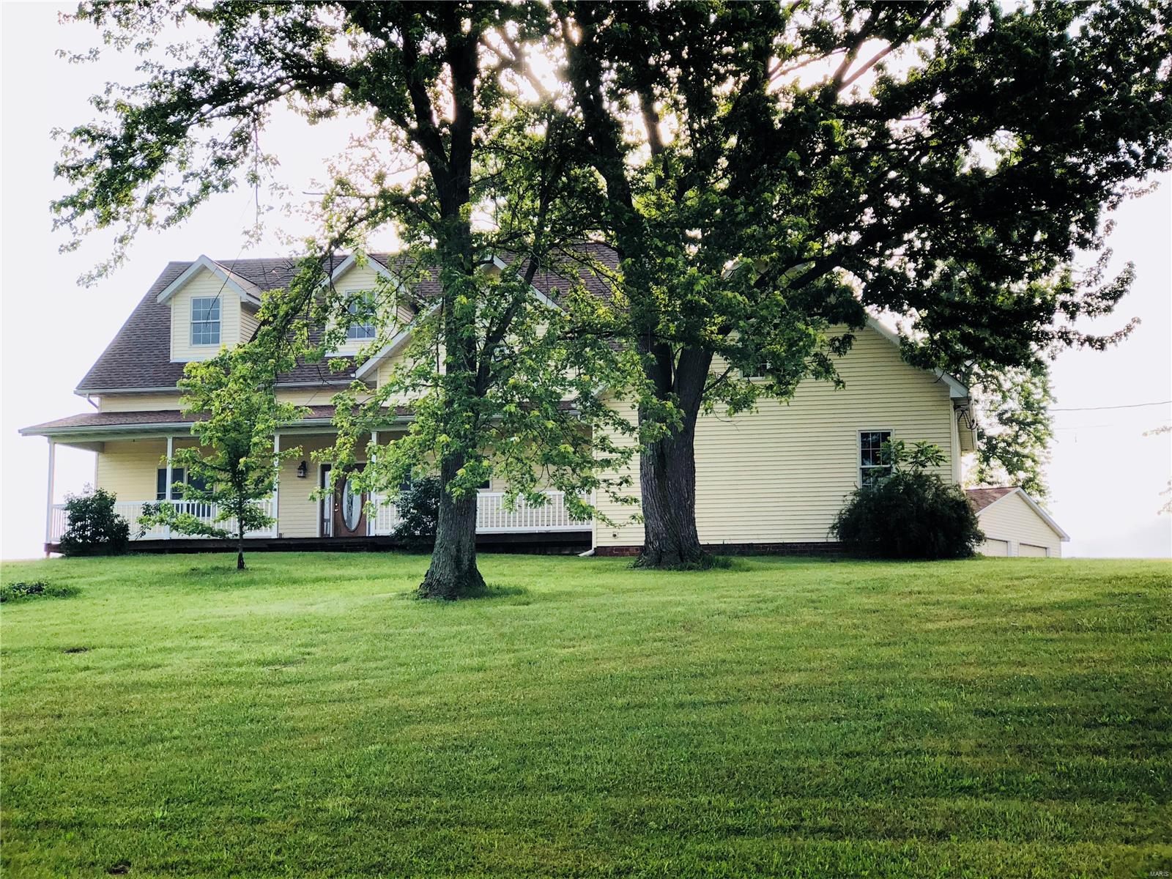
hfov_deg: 33.8
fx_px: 1930
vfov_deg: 25.7
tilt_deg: +7.6
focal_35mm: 57
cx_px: 586
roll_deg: +0.1
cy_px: 440
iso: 20
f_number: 2.8
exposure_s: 1/340
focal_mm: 6.6
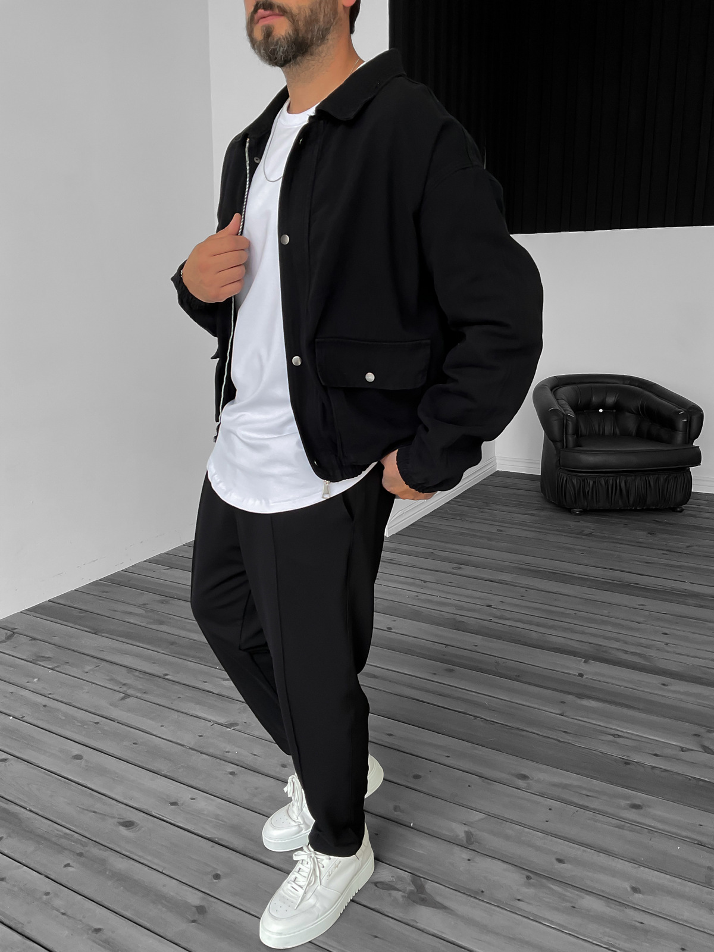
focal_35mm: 29
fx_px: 798
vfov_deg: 61.7
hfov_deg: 48.2
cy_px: 476
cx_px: 357
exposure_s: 1/120
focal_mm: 3
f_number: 1.8
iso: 25
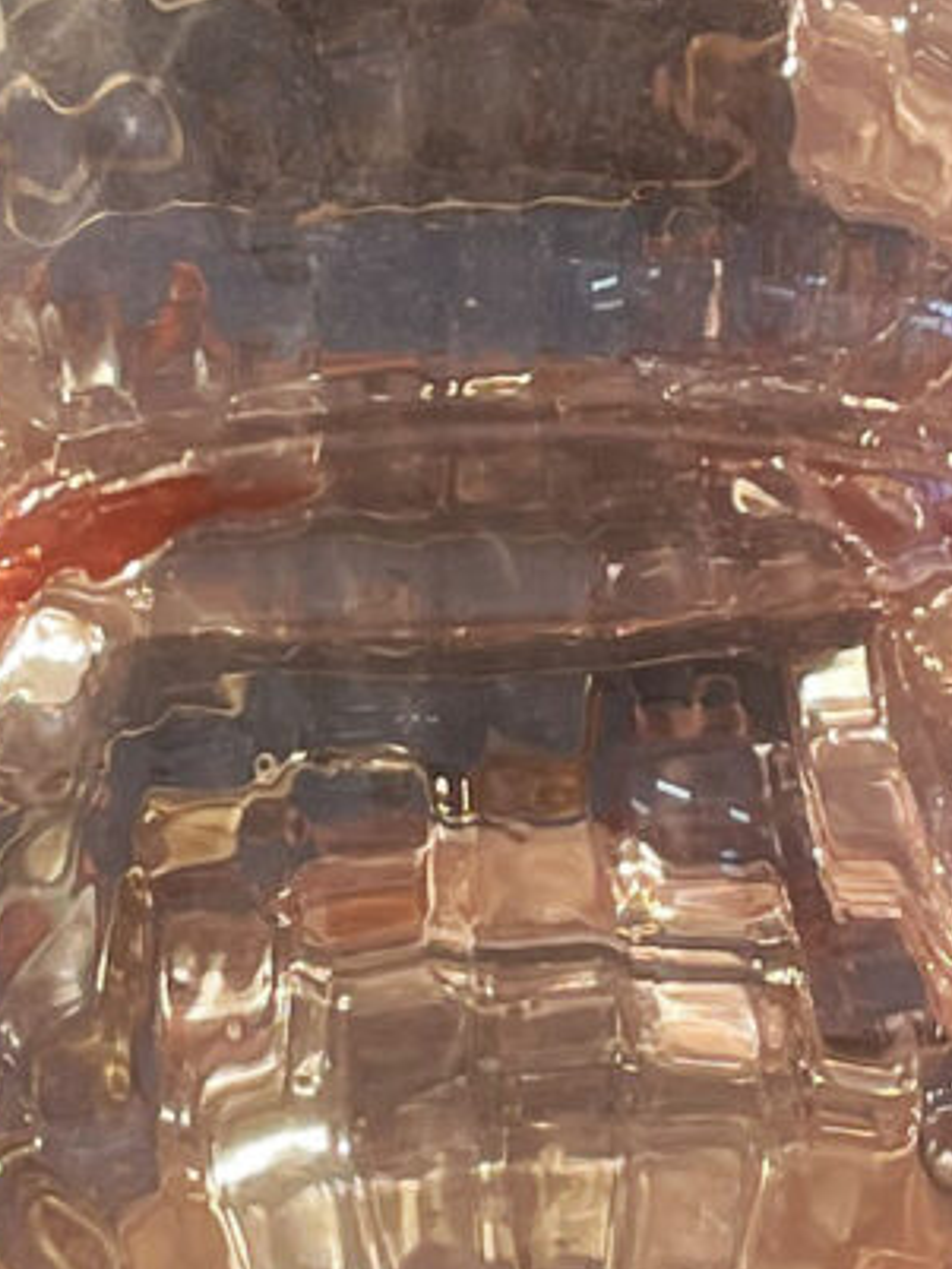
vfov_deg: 11.8
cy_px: 89
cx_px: 535
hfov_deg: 8.9
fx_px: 6084
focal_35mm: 166
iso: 50
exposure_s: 1/100
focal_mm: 4.2
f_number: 1.6
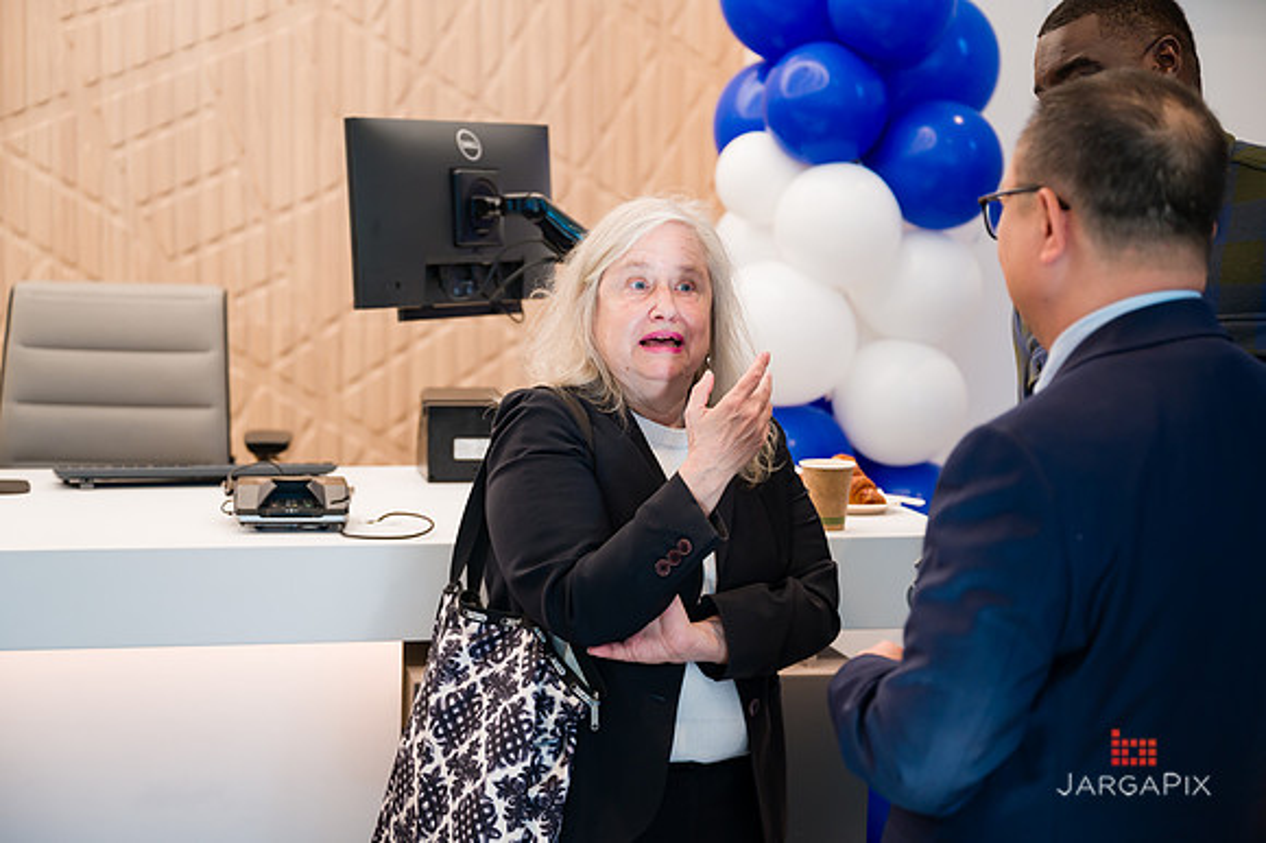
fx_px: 2119
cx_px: 633
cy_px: 422
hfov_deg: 33.3
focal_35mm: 60
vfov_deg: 22.5
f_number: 3.2
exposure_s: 1/200
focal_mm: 60
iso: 500
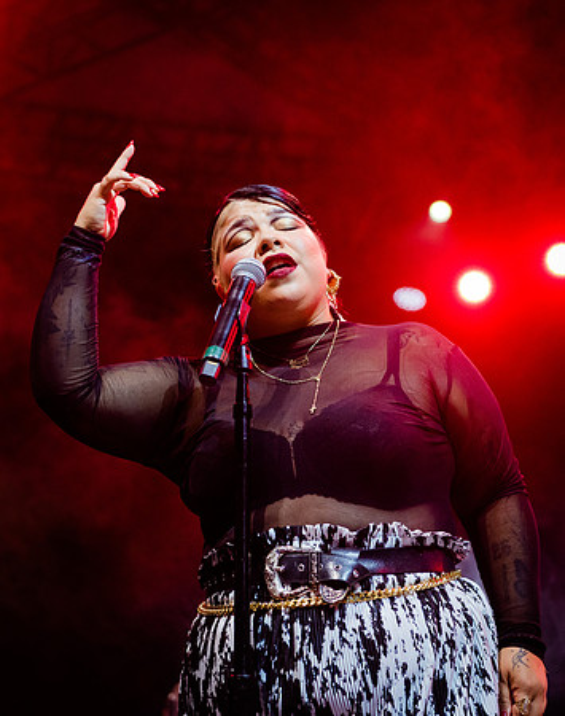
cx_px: 281
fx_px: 2088
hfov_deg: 15.4
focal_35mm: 99
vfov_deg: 19.5
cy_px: 358
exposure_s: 1/400
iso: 2000
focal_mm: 70
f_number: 4
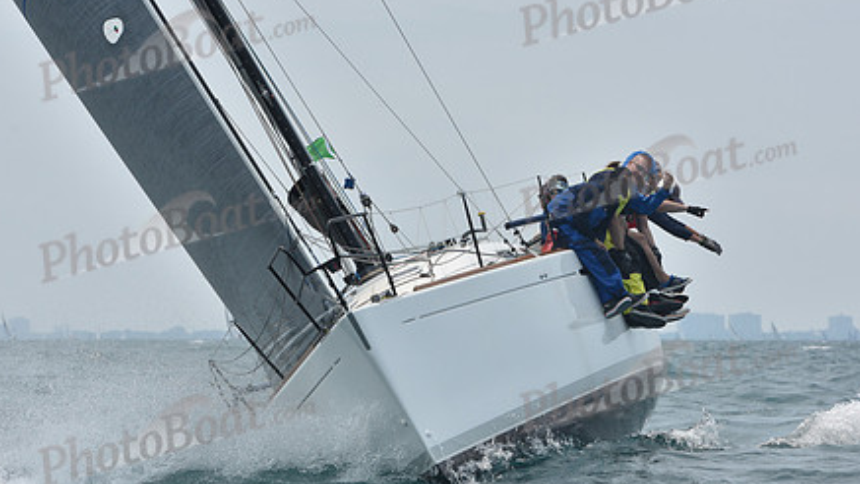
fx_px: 6341
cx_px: 419
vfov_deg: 4.4
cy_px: 306
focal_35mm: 278
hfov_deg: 7.8
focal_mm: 200
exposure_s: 1/800
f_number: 11
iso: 250
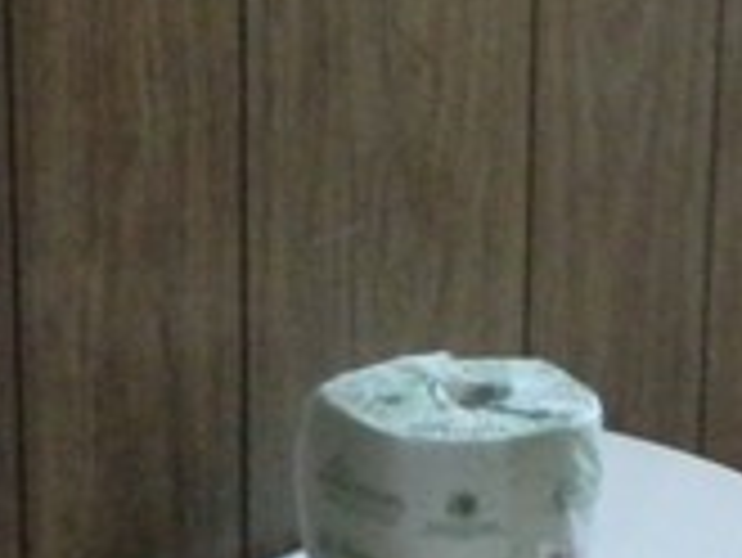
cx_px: 1291
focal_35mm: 174
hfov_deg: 10.7
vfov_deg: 8.4
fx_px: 3732
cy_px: 742
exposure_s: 1/30
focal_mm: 5.1
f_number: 3.2
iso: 400
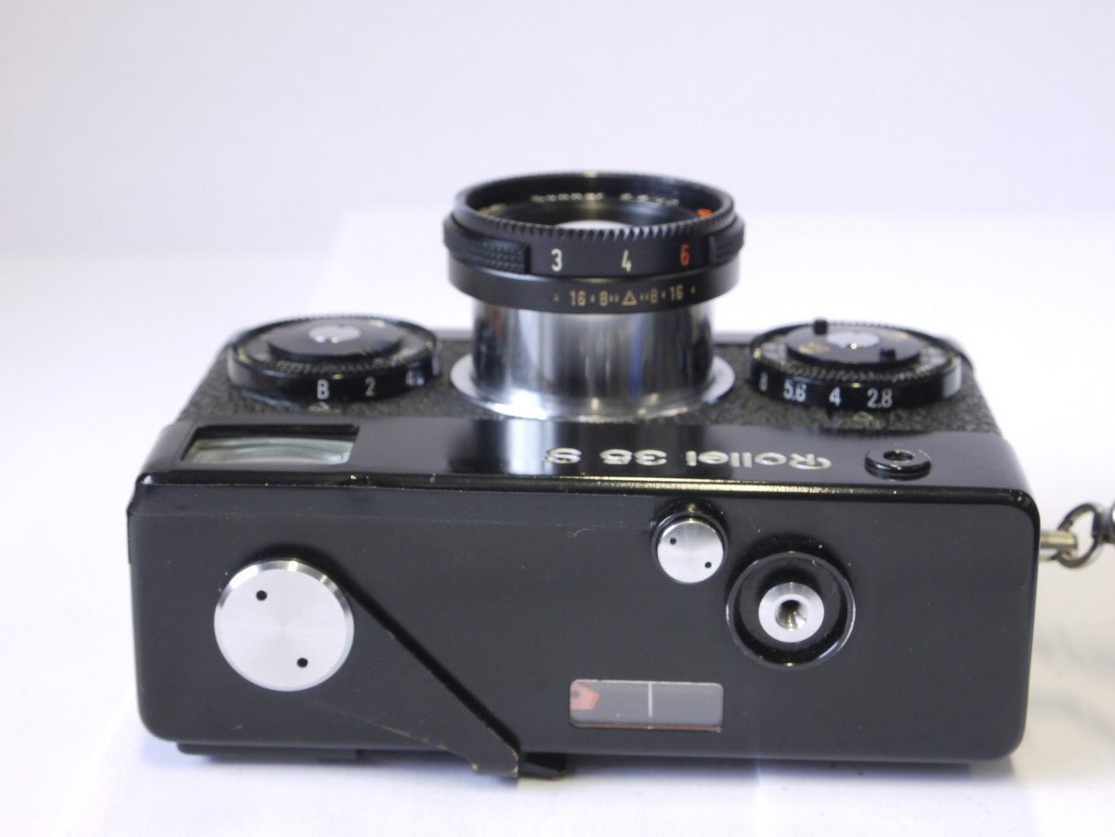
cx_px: 558
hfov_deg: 26.3
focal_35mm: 74
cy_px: 418
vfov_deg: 19.9
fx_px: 2384
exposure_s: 1/8
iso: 400
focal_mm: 37
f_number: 11
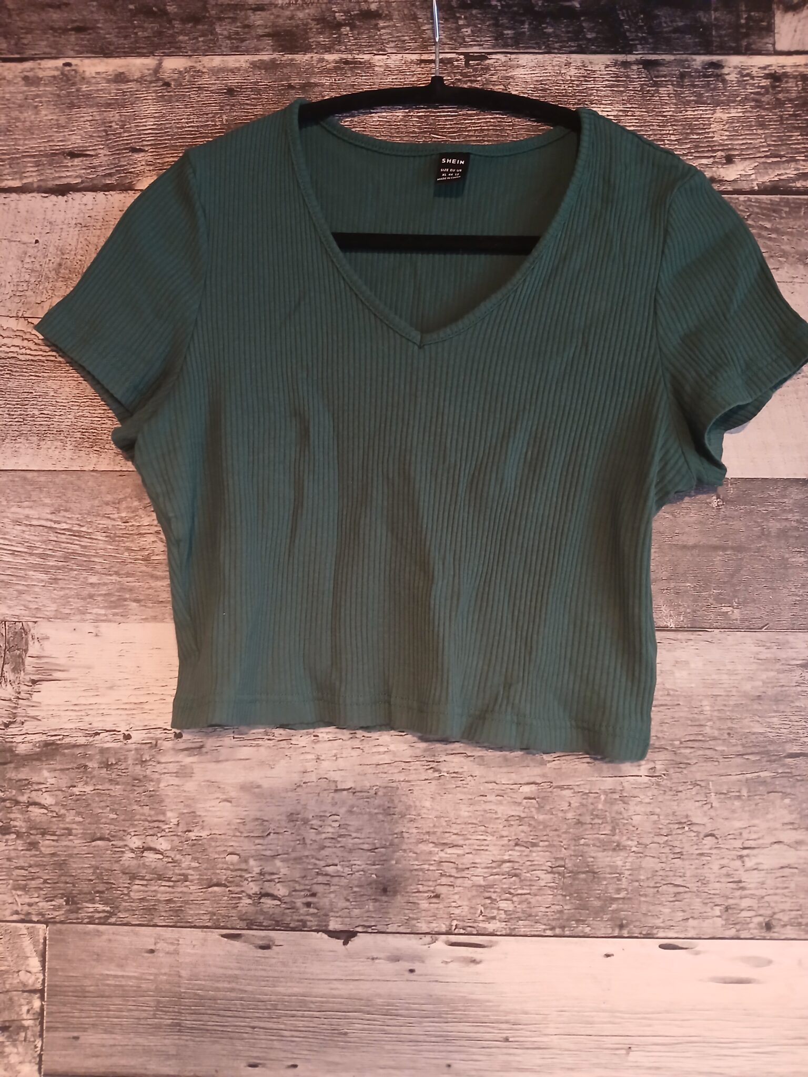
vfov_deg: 67.3
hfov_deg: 53.1
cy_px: 538
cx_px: 404
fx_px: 809
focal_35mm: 26
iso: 400
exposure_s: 1/24
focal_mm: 3.98
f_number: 1.8
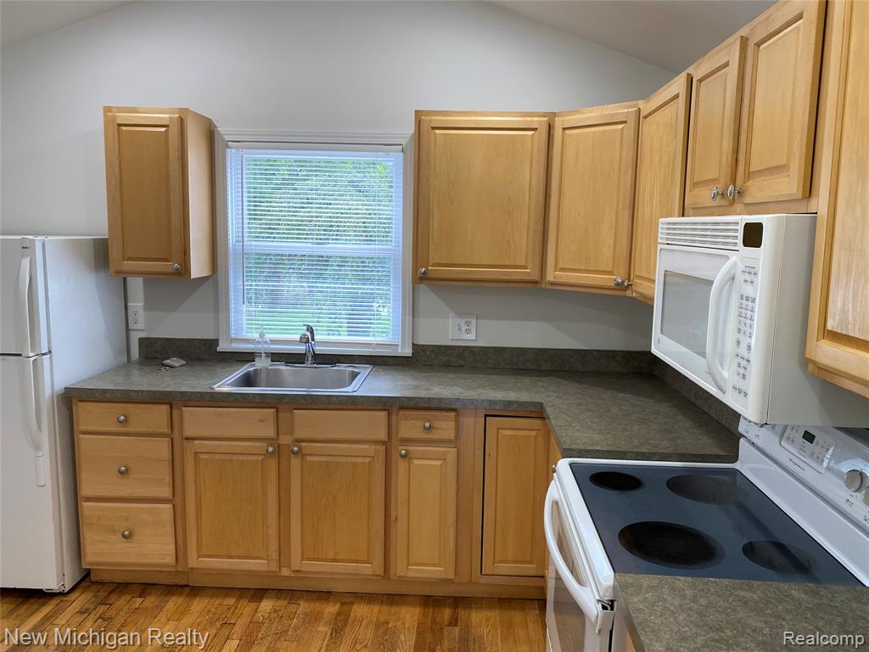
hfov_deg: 67.3
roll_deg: -1.2
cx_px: 434
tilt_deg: -8.1
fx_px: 653
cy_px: 326
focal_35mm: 26
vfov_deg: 53.1
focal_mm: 4.25
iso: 125
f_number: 1.8
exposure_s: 1/120
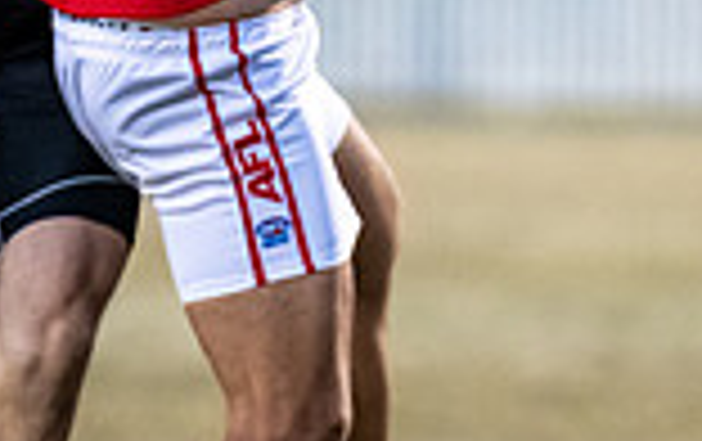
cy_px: 142
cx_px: 411
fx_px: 22263
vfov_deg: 1.1
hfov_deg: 1.8
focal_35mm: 1162
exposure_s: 1/1250
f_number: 2.8
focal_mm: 240
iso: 7200
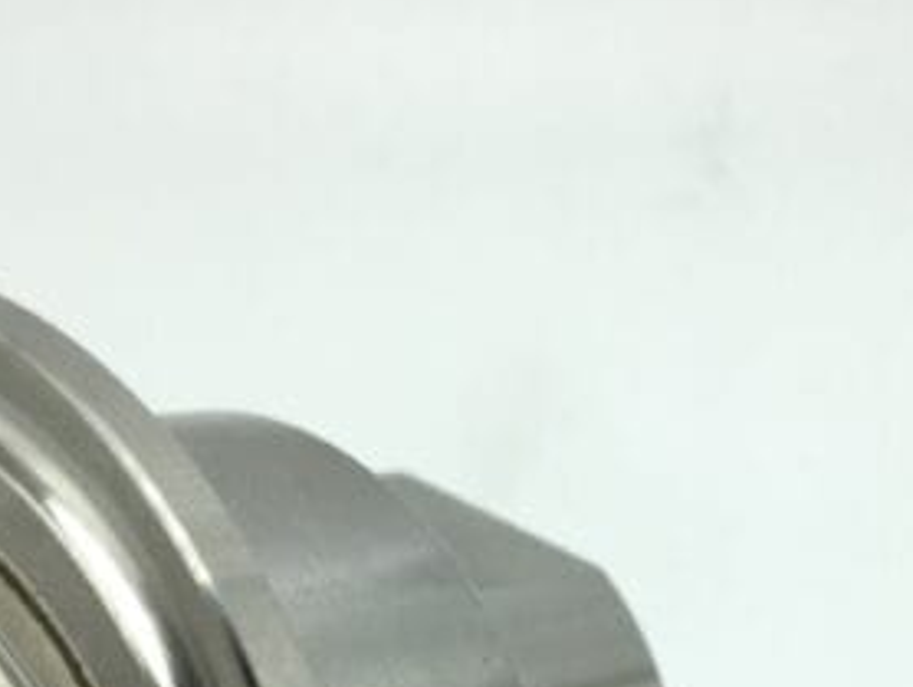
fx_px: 2112
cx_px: 562
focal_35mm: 80
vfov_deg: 17.7
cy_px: 789
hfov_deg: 24.3
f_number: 2.2
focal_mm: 4.15
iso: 25
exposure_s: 1/146
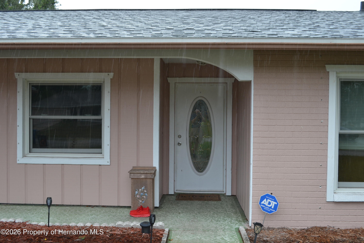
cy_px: 122
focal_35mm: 36
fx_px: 364
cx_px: 182
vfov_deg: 36.9
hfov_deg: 53.1
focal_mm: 24
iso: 125
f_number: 5.6
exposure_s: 1/125
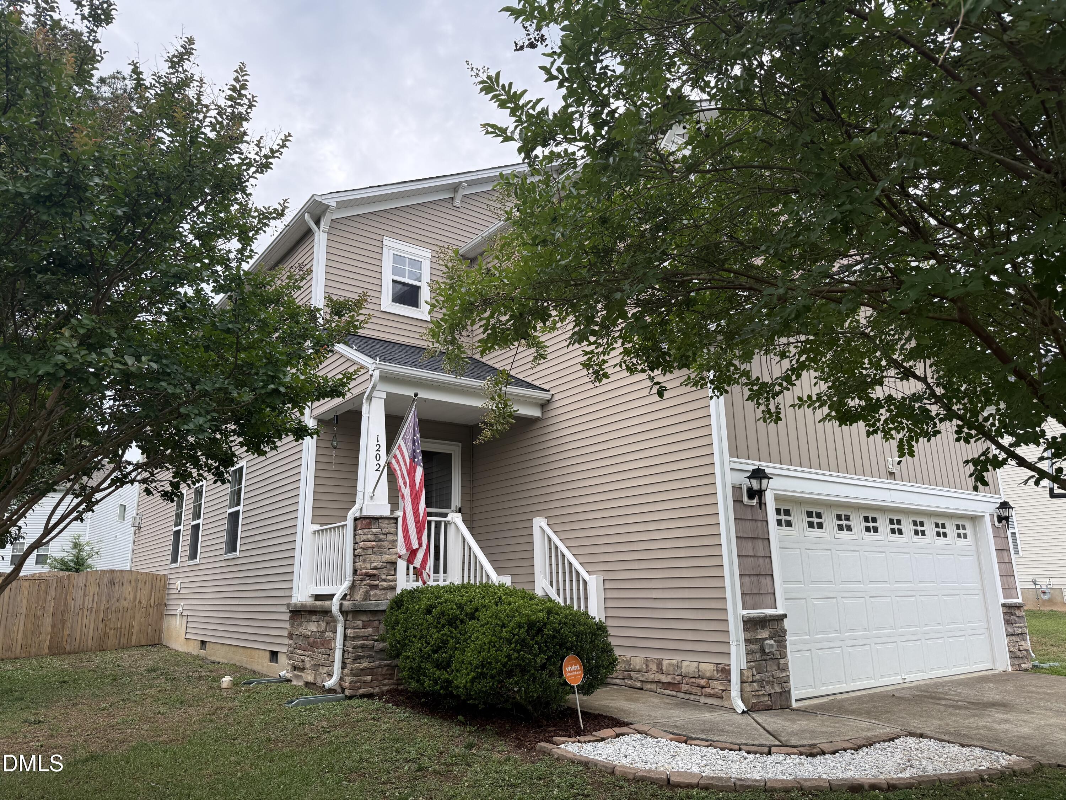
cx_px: 533
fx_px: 739
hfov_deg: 71.6
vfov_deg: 56.8
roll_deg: +0.5
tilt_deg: +14.0
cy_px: 400
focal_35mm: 24
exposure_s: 1/813
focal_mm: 6.76
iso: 100
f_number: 1.78
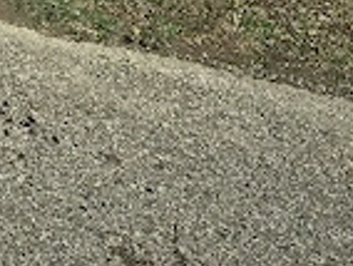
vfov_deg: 13.1
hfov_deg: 15.8
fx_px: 991
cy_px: -273
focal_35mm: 97
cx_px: -360
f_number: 1.8
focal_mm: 5.4
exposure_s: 1/2000
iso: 25
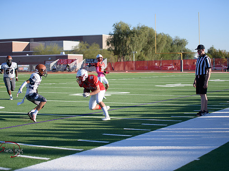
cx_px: 109
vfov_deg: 19.1
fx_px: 509
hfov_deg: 25.3
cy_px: 84
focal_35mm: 77
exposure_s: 1/5000
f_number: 2.8
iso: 400
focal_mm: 70
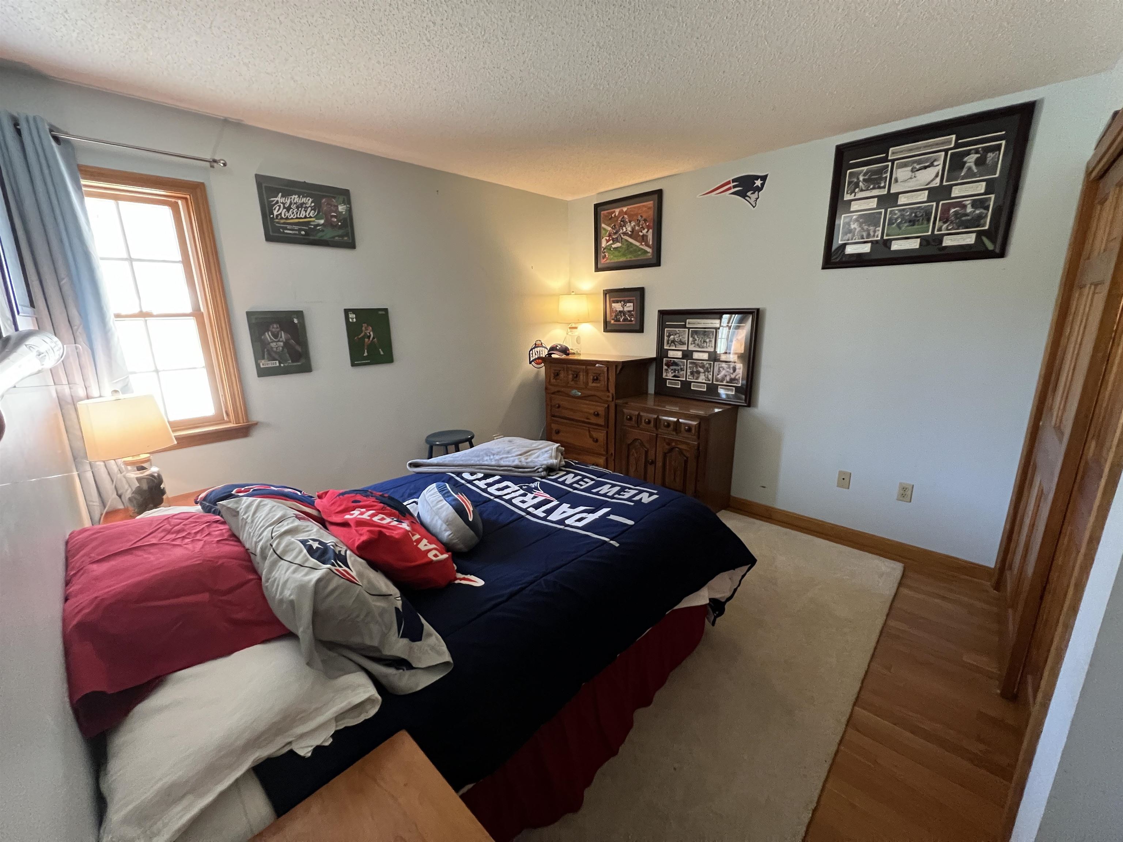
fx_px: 422
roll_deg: +1.3
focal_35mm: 13
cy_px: 421
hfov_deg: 106.2
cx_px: 562
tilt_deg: -13.1
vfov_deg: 89.9
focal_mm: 1.57
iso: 640
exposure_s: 1/60
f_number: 1.8
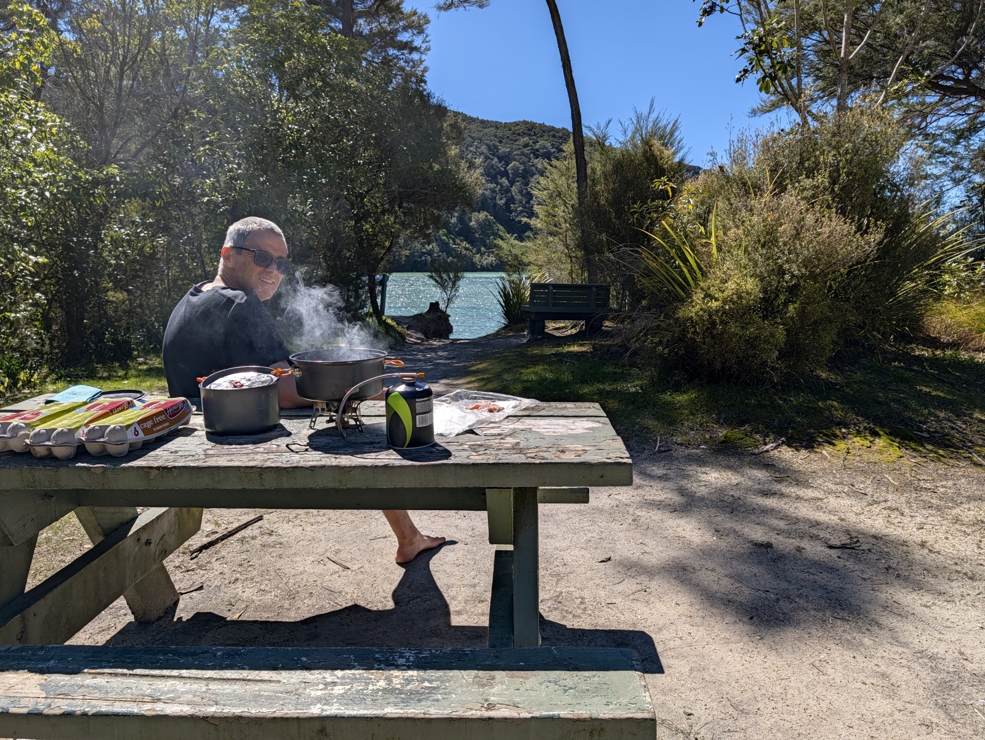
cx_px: 492
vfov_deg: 56.9
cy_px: 370
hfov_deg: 71.6
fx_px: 683
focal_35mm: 24
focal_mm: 6.9
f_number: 1.68
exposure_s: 1/1645
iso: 21
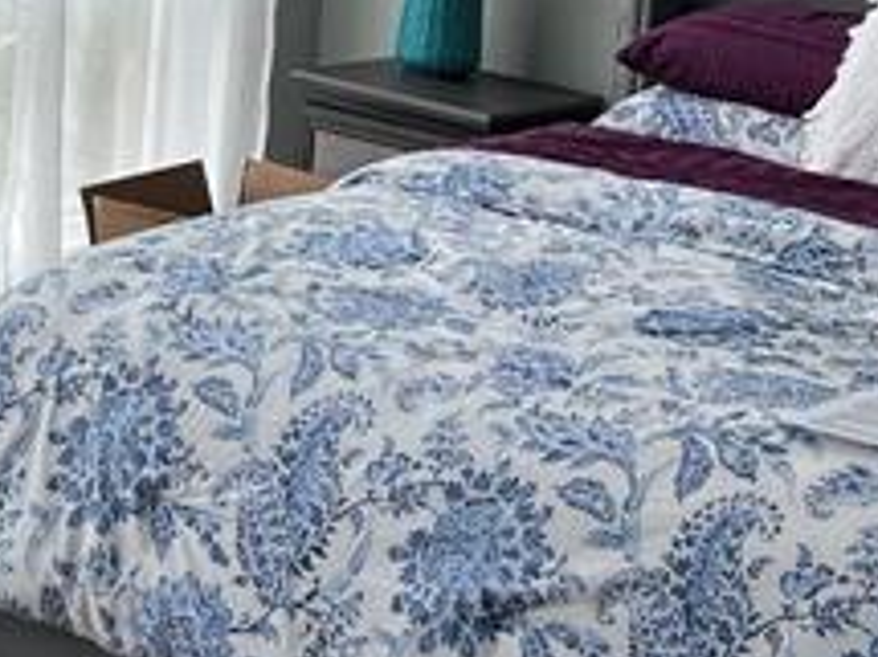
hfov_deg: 15.8
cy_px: -212
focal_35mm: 124
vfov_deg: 11.6
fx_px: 3143
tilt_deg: -4.3
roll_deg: -4.6
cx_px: 143
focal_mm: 5.7
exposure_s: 1/303
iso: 50
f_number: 1.5
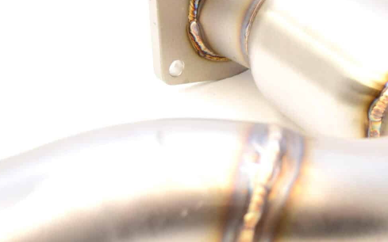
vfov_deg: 12.0
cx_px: 331
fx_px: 1152
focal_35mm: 109
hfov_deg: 18.9
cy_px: 104
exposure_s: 1/125
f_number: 5.6
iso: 400
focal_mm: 34
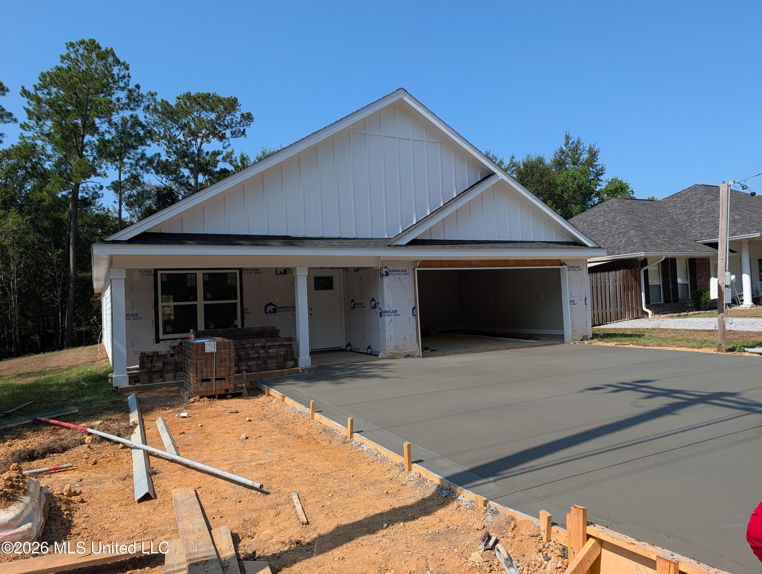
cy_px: 287
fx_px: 529
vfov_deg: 56.9
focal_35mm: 24
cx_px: 381
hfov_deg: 71.5
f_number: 1.68
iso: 21
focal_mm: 6.9
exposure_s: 1/1025
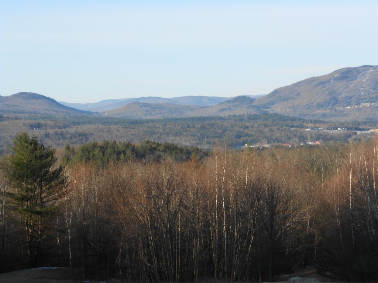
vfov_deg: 18.2
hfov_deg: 24.1
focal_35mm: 81
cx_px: 189
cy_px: 142
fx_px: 885
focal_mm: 14.5
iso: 80
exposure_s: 1/160
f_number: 6.6
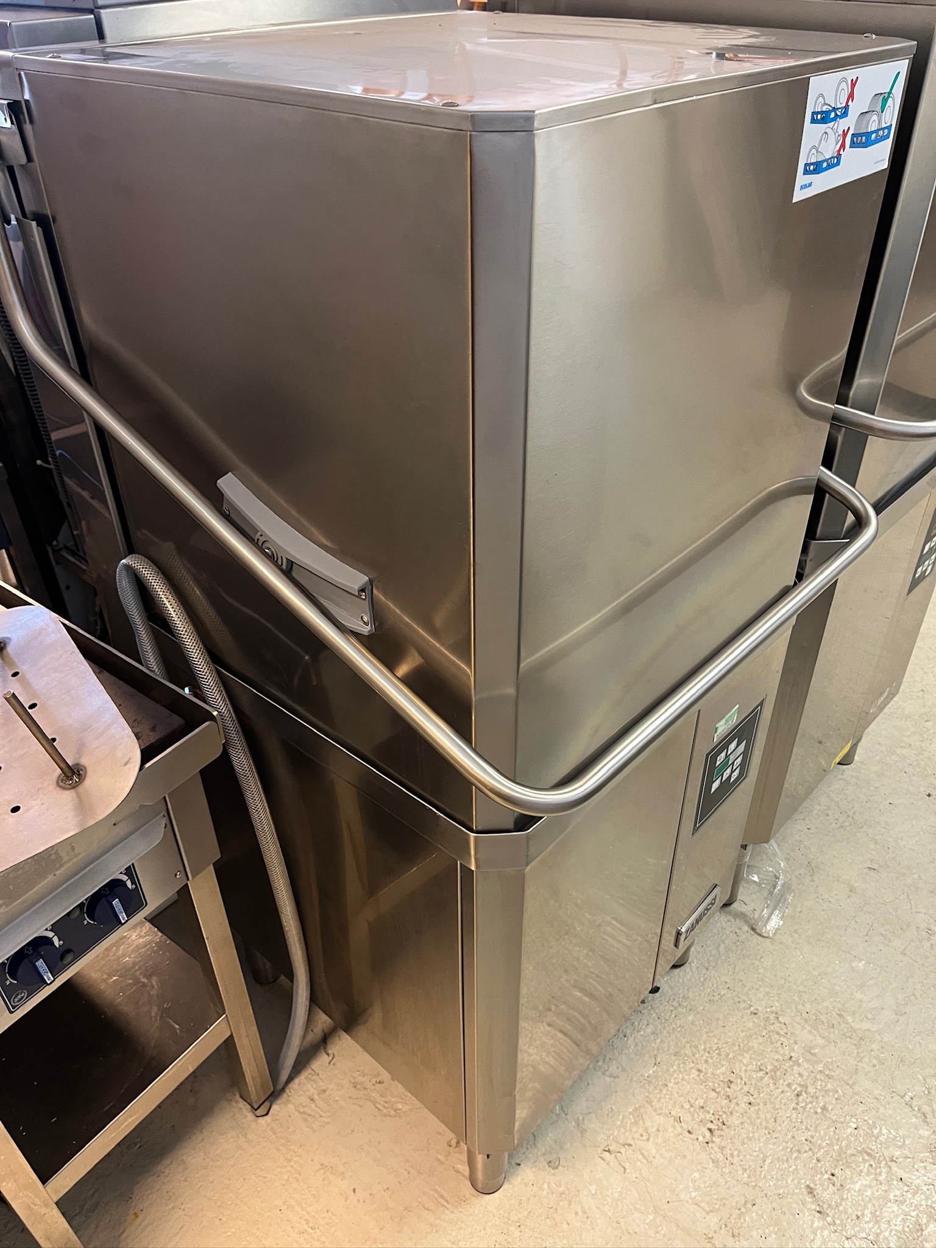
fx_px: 937
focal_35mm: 26
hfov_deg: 53.1
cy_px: 624
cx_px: 468
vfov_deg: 67.3
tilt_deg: -34.7
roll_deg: +0.6
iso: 250
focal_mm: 5.1
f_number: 1.6
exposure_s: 1/50
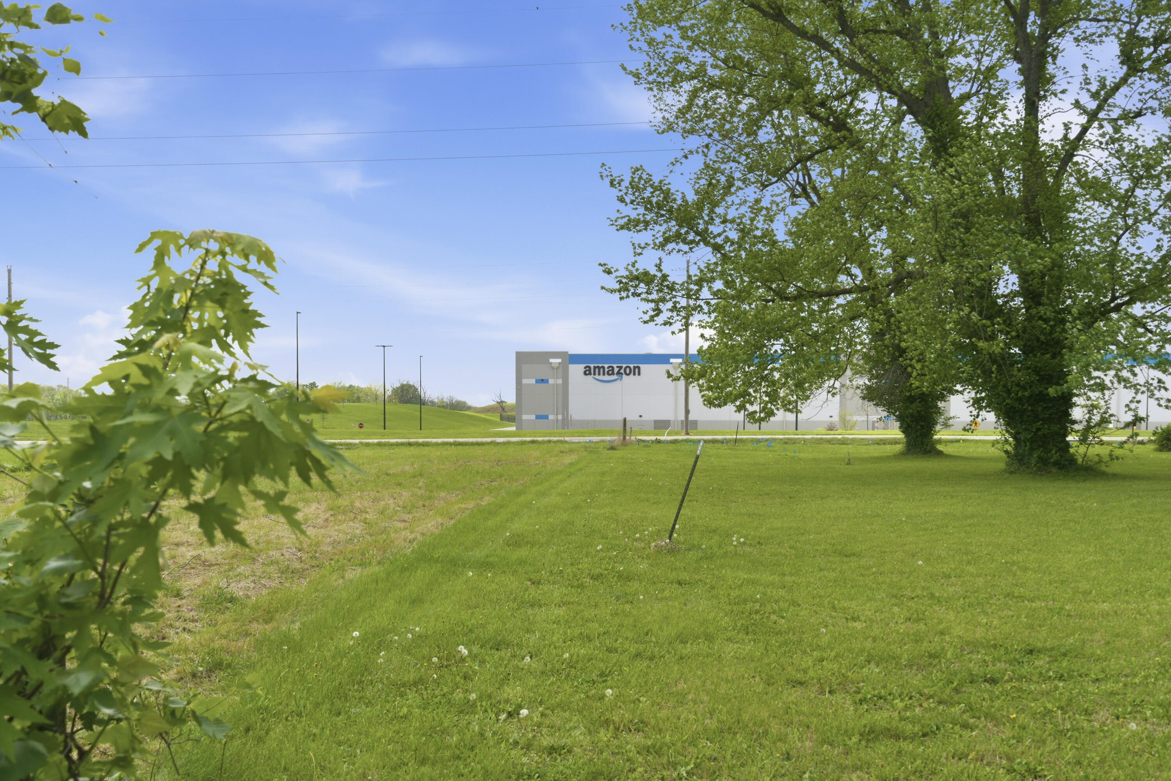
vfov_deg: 37.9
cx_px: 586
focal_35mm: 35
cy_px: 390
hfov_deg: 54.4
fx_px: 1139
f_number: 9
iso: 320
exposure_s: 1/640
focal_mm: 35
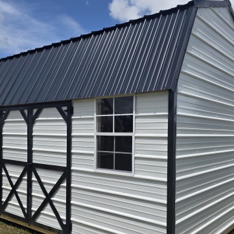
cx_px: 122
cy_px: 144
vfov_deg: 45.7
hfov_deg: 46.0
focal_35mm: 36
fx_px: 275
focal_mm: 6.3
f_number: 1.7
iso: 64
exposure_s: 1/7944
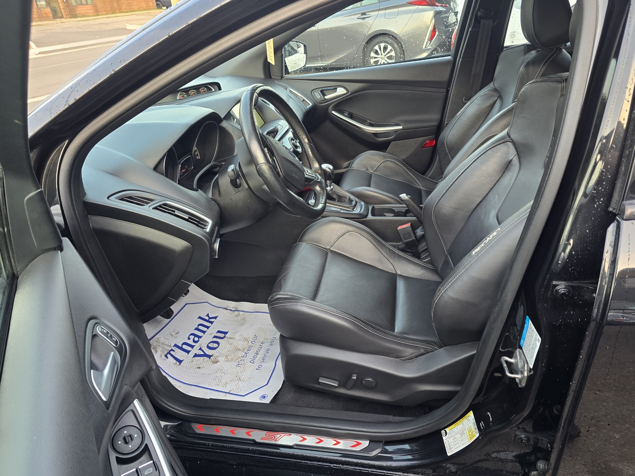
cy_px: 238
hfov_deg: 73.9
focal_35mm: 23
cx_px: 318
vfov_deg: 58.9
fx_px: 422
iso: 160
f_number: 1.7
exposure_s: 1/120
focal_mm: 6.3
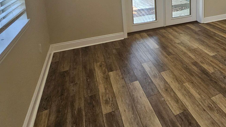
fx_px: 168
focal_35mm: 28
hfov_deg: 57.6
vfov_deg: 37.4
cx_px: 206
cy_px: 2
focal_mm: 2.2
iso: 100
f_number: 2.2
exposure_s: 1/60
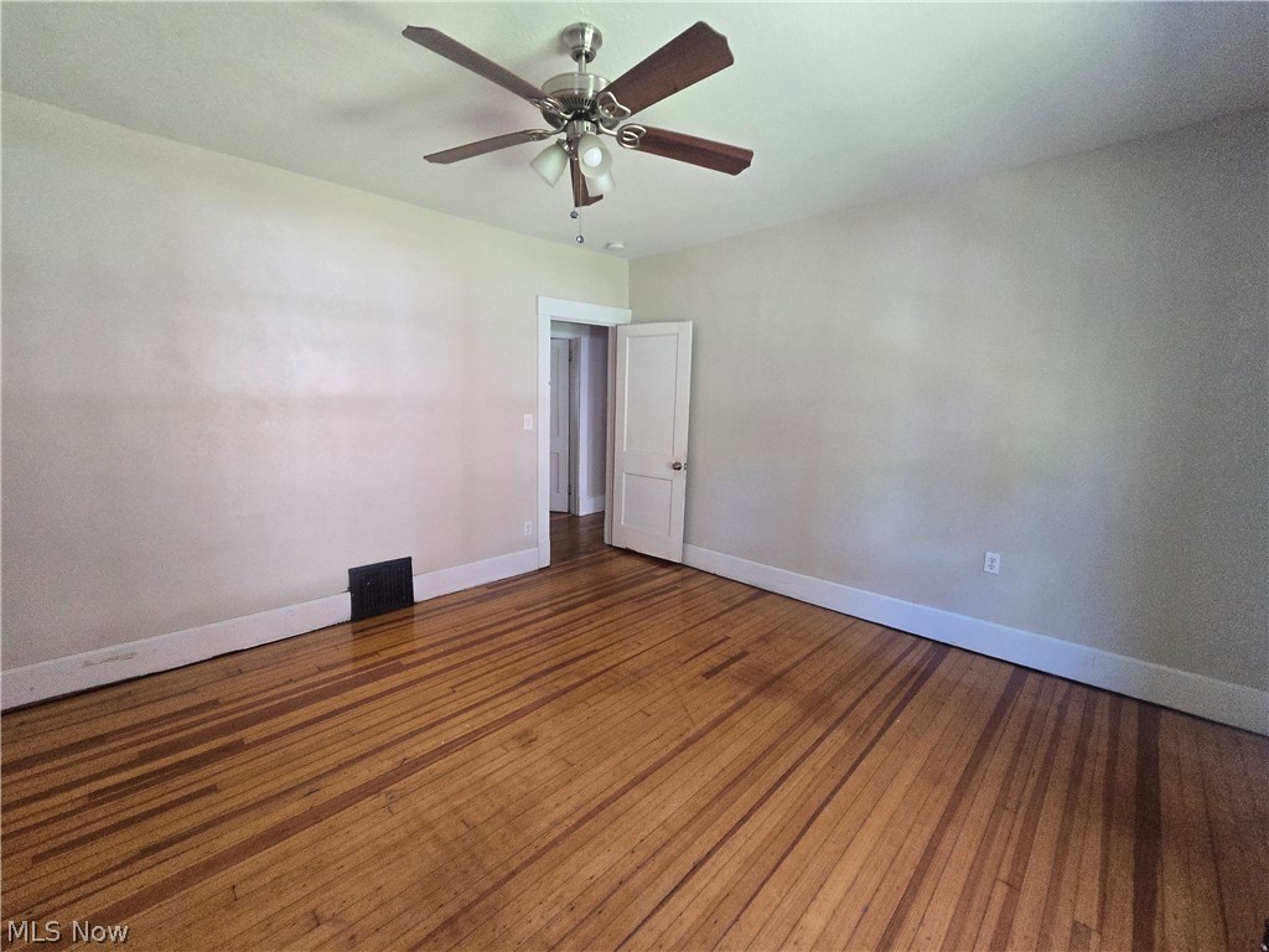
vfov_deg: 89.9
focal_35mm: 13
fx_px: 477
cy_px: 476
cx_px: 634
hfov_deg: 106.2
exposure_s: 1/60
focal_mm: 2.2
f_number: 2.2
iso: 400
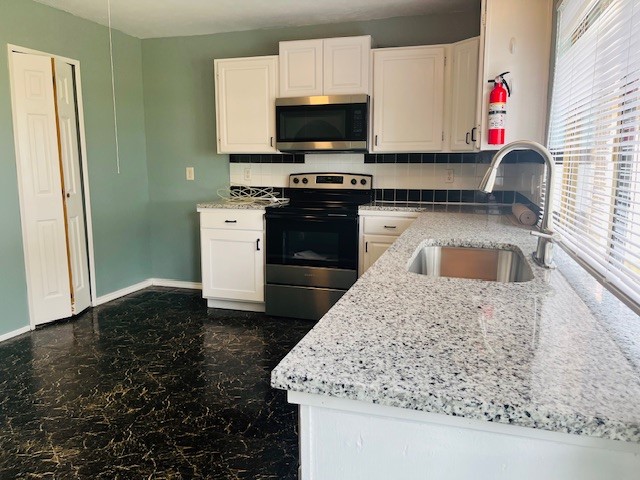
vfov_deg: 53.1
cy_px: 240
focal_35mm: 26
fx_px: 481
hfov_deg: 67.3
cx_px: 320
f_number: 1.6
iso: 80
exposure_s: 1/120
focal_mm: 5.1
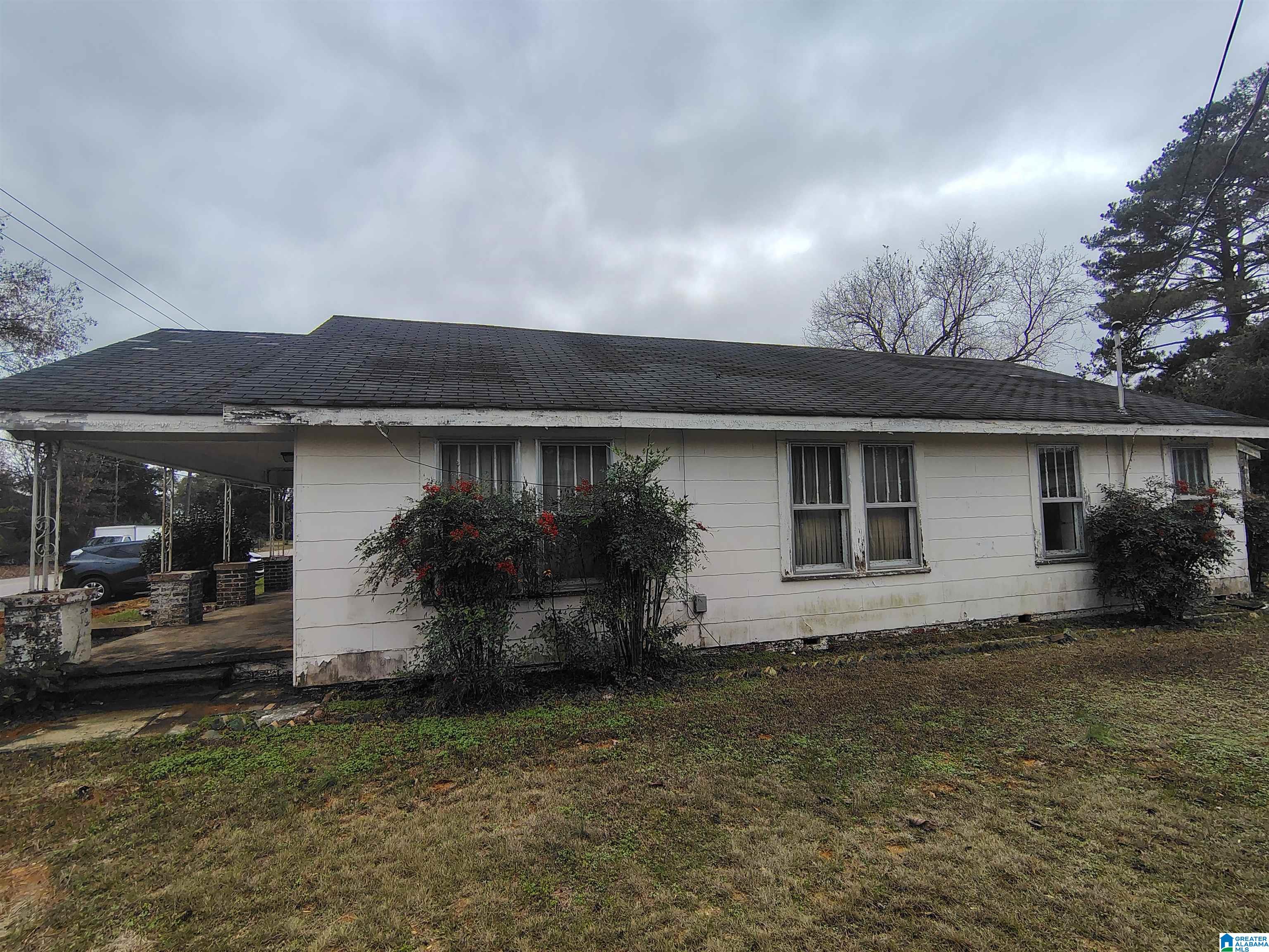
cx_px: 634
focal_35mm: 16
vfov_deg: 78.1
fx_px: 587
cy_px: 476
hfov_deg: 94.5
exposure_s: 1/225
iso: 100
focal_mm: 2.13
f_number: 2.2
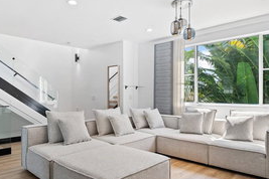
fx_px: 202
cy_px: 98
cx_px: 132
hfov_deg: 67.4
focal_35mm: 27
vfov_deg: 47.9
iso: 200
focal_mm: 15
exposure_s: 1/30
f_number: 8
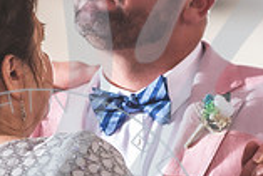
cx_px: 122
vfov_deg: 1.8
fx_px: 5499
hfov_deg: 2.7
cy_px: 120
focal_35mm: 752
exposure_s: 1/200
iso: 1600
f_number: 2.8
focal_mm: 200
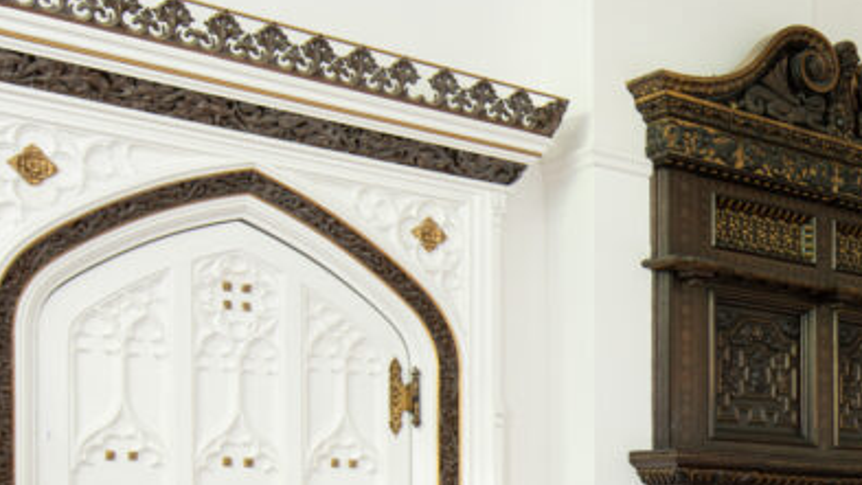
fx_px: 1394
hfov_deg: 31.2
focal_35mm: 61
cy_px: 574
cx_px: 910
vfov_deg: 18.7
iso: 400
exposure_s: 2.5
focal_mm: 22
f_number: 8
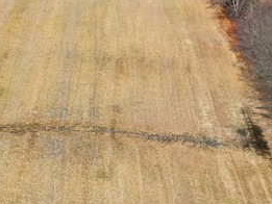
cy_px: 26
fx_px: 880
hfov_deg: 15.6
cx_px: -178
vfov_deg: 13.1
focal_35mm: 112
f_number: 5.6
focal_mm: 10.26
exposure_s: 1/500
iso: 100
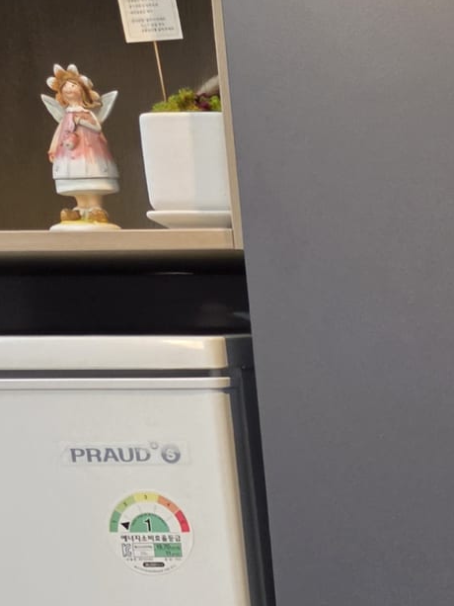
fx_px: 1398
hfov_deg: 16.6
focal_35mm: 80
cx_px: 708
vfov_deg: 22.5
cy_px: 728
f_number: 1.8
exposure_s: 1/120
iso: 200
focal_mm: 5.4
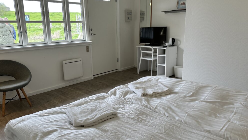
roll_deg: +1.4
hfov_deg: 69.8
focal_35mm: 27
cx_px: 120
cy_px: 64
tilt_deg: -13.0
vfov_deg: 42.9
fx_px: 178
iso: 80
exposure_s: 1/181
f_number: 1.78
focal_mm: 6.86
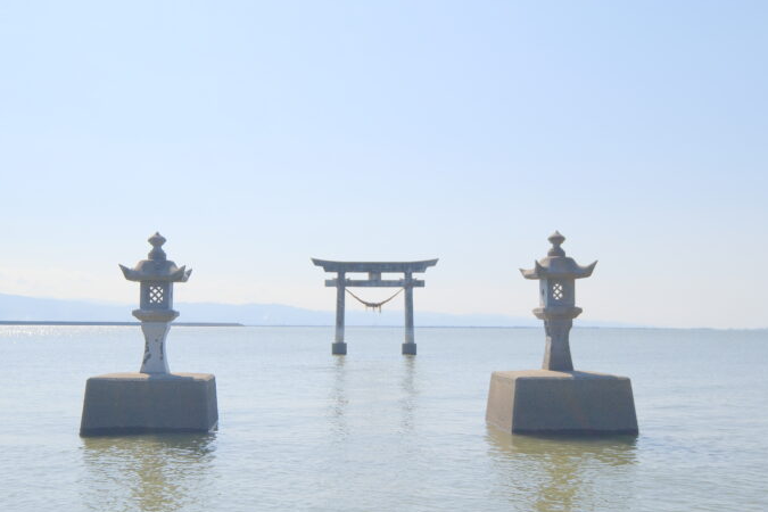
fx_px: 960
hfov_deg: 43.6
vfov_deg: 29.9
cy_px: 272
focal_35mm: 45
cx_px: 352
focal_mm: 24
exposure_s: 1/1100
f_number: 6.4
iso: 640
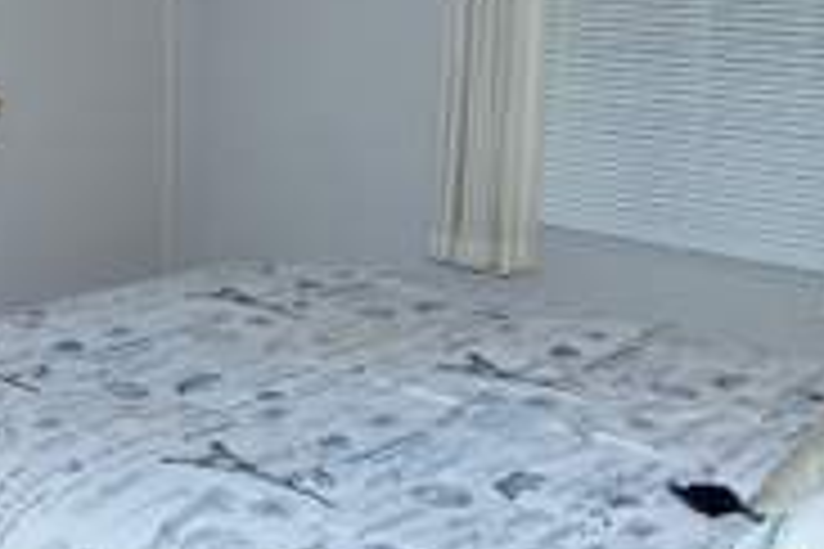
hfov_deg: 30.7
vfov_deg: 21.6
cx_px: 113
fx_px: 1442
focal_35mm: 63
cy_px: 259
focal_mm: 16
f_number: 4
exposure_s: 1/60
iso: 200
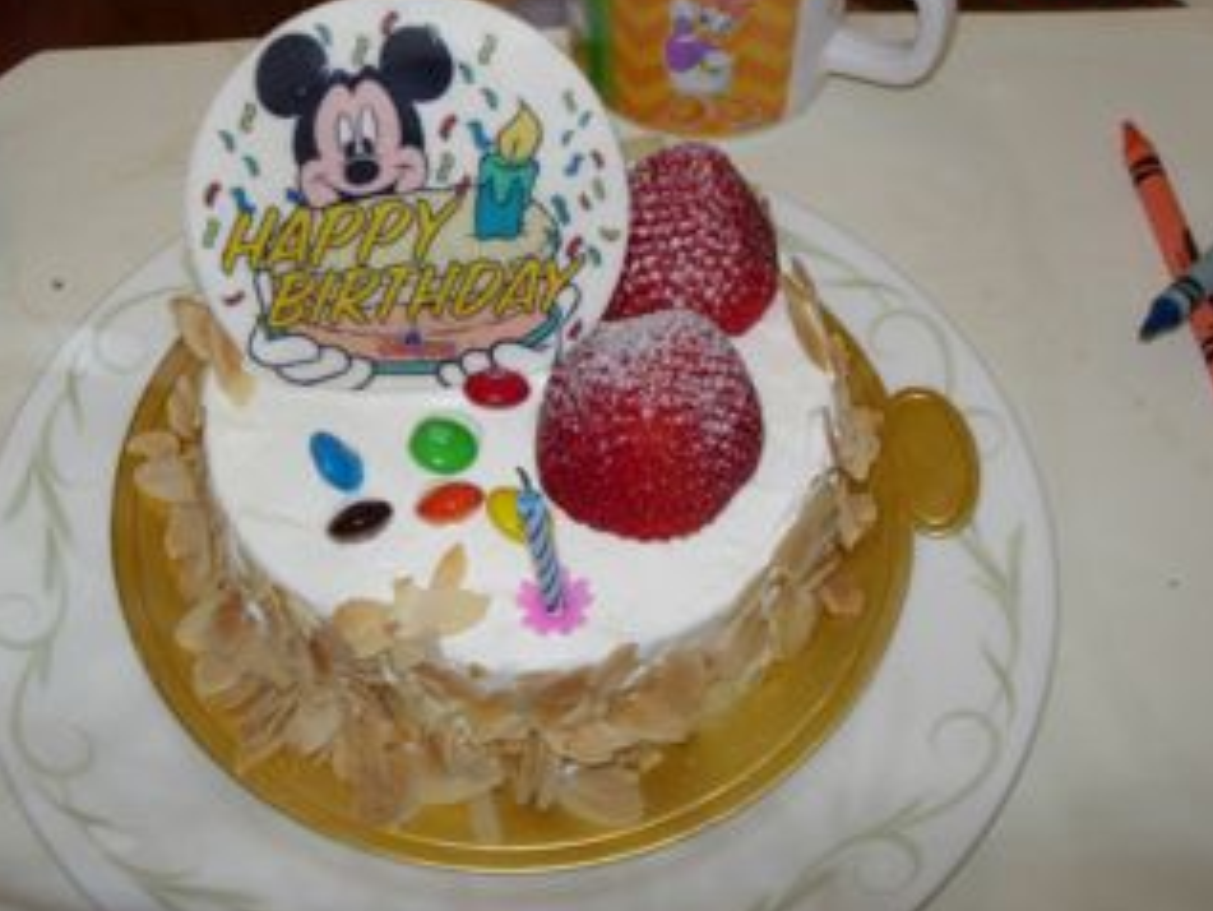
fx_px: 1893
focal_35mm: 54
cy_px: 287
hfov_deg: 35.3
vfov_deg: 26.9
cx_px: 459
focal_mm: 7.8
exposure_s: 1/32
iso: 79
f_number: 4.8
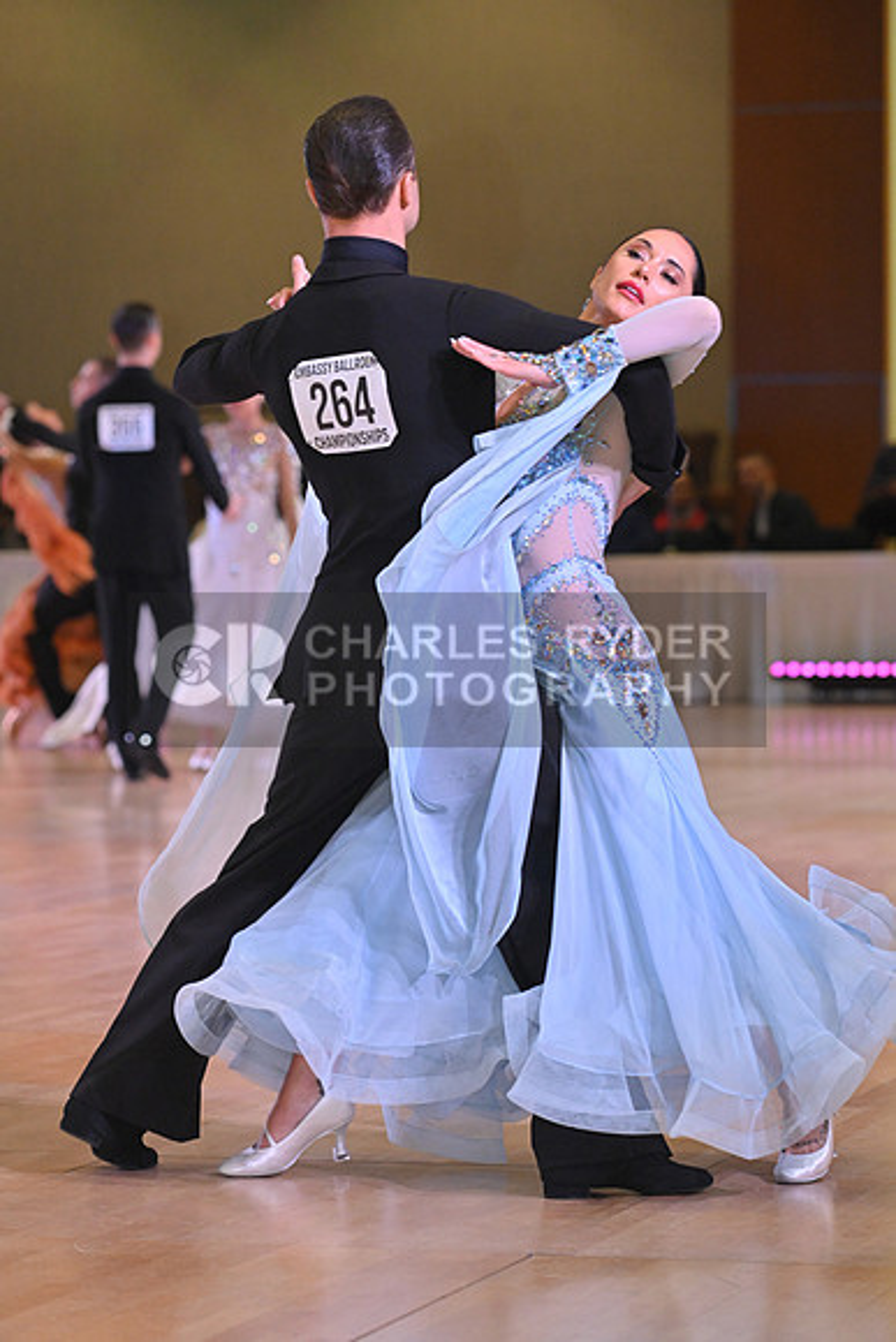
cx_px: 448
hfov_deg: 9.5
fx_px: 5410
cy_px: 671
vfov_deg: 14.2
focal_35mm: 145
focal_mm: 145
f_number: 5
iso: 3200
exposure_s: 1/400
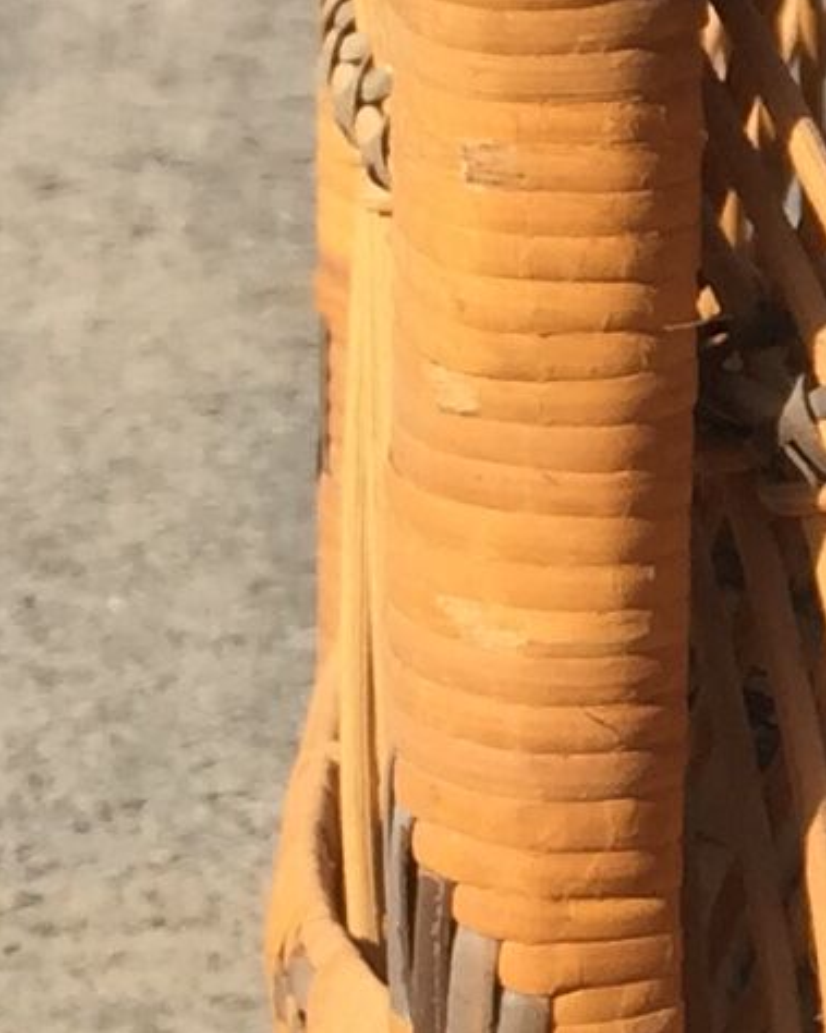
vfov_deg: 9.9
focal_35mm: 195
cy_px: 486
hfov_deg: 7.2
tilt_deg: -16.8
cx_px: 2277
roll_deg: -8.8
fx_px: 5961
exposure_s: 1/1163
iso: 32
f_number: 2.2
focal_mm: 4.15
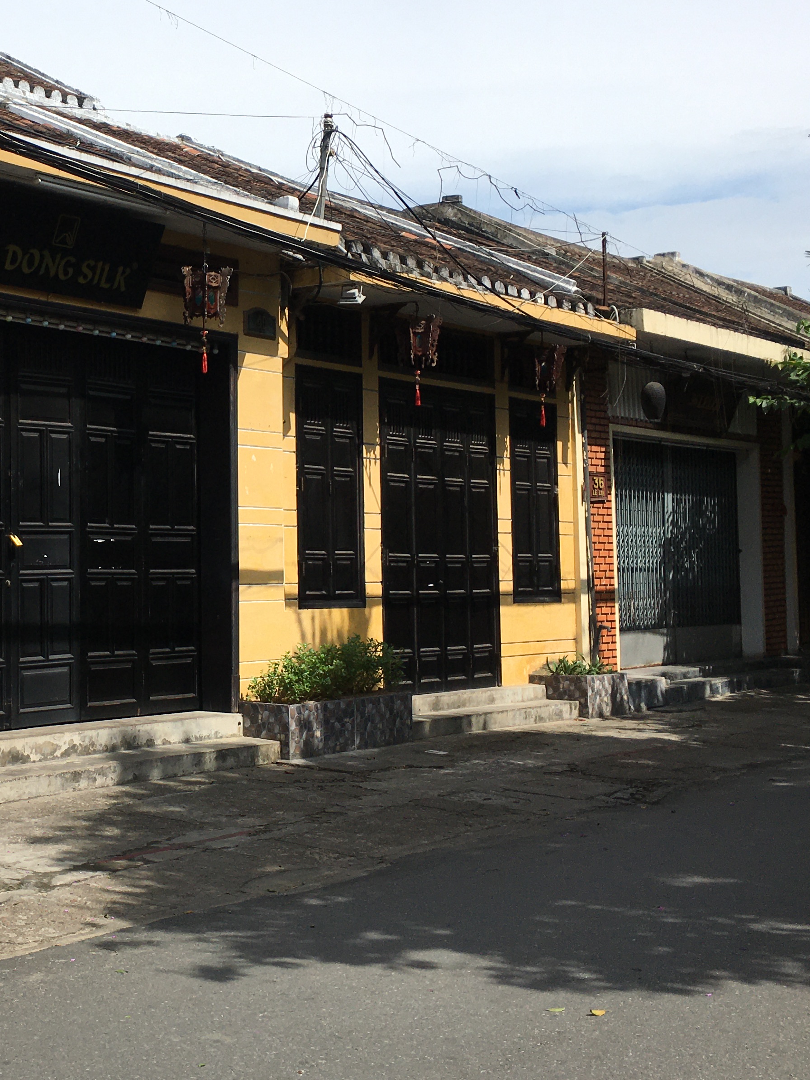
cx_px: 86
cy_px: 485
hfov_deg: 28.6
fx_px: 1528
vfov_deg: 38.9
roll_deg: +0.0
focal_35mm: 49
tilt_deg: +5.0
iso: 25
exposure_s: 1/2747
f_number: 2.2
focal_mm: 4.15
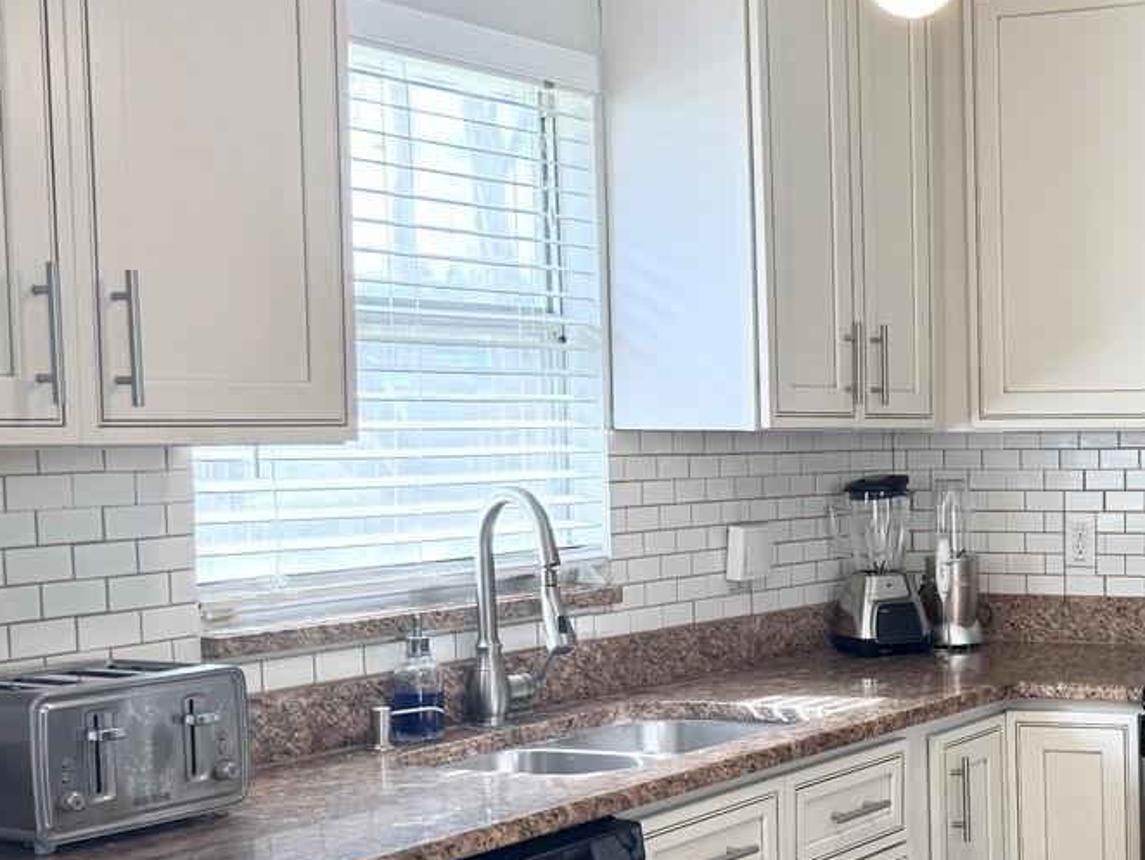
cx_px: 1155
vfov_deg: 25.1
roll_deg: +0.1
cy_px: 588
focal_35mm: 58
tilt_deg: -6.5
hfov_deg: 30.7
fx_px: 1919
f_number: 1.78
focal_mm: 6.76
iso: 50
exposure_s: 1/126
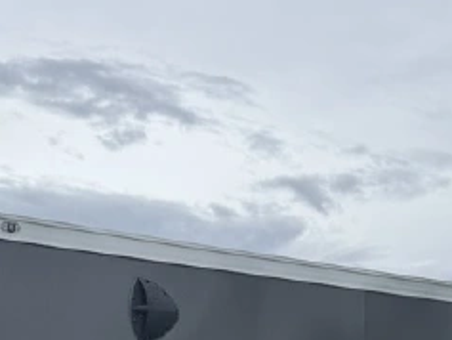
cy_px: 504
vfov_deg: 16.6
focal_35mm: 81
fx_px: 1058
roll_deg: +1.9
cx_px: 196
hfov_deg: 24.1
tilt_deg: -1.3
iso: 80
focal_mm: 6.76
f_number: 1.78
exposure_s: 1/4975
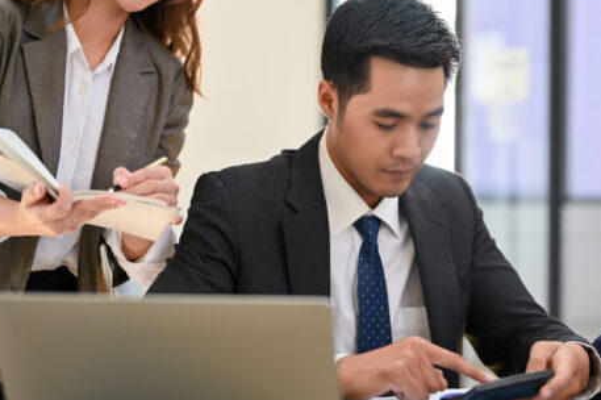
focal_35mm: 84
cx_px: 400
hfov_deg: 24.1
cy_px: 105
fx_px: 1401
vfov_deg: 16.2
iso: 160
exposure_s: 1/125
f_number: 1.8
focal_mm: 50
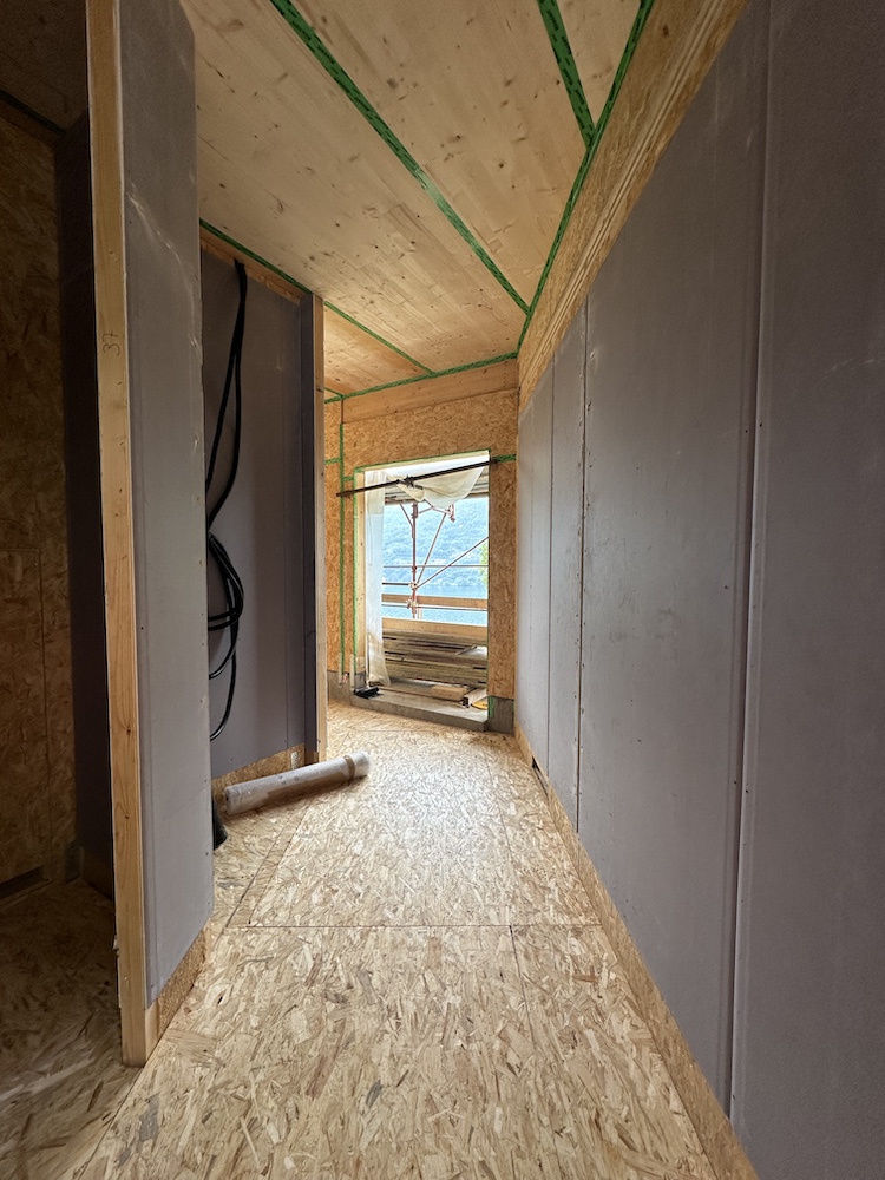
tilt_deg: -2.7
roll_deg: -1.1
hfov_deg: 85.7
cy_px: 590
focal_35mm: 14
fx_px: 477
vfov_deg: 102.1
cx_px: 442
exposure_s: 1/99
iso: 100
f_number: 2.2
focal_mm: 2.22
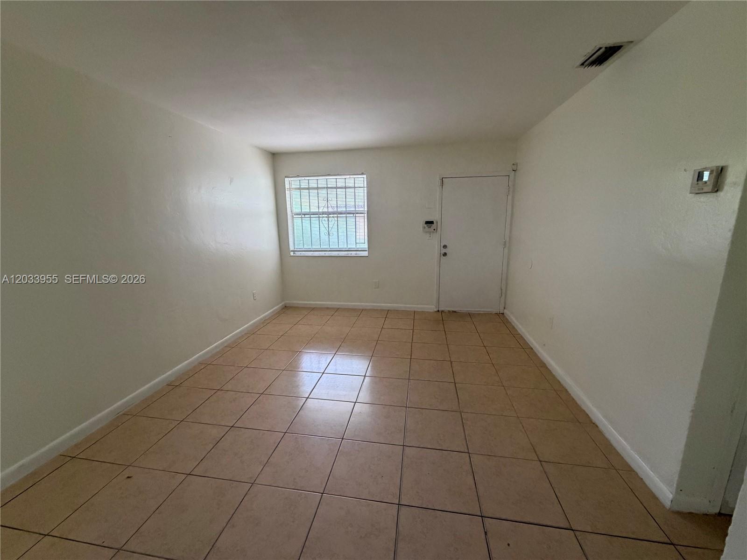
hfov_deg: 102.1
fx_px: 302
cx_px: 374
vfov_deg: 85.7
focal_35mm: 14
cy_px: 280
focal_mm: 2.22
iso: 400
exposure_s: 1/60
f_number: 2.2
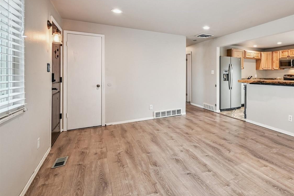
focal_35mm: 20
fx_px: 163
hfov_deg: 79.4
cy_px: 82
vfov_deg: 61.6
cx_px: 209
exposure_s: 1/5
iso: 400
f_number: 10
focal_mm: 14
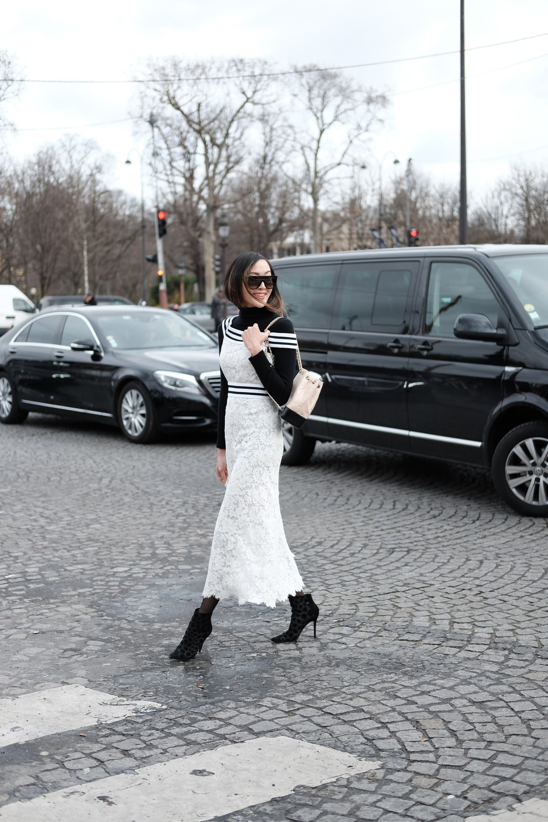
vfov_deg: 37.5
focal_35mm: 53
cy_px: 411
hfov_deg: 25.5
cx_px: 274
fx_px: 1210
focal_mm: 35
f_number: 2
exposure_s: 1/4000
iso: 500
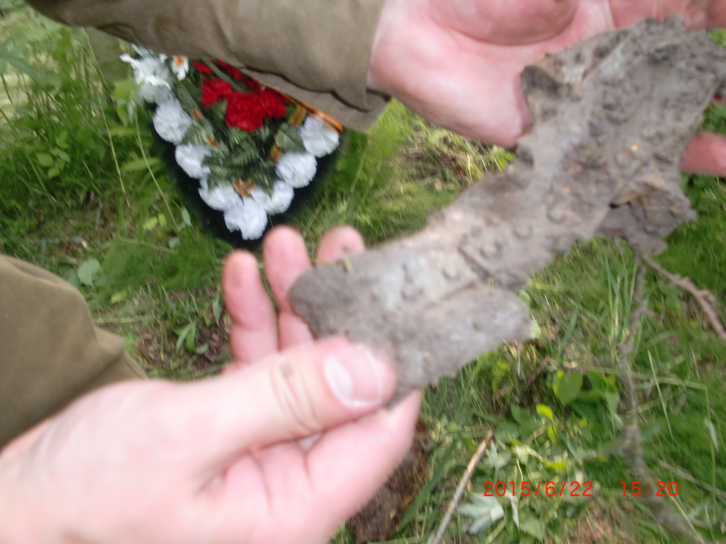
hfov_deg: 51.4
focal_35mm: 36
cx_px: 363
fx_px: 755
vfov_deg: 39.7
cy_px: 272
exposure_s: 1/60
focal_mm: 6.3
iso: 125
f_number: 2.8
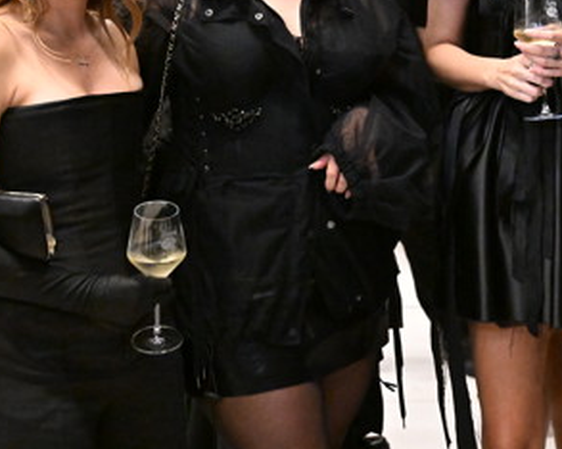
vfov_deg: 20.7
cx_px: 455
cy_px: 79
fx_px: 1213
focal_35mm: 73
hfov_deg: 25.6
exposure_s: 1/1000
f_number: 2.8
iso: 16000
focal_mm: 33
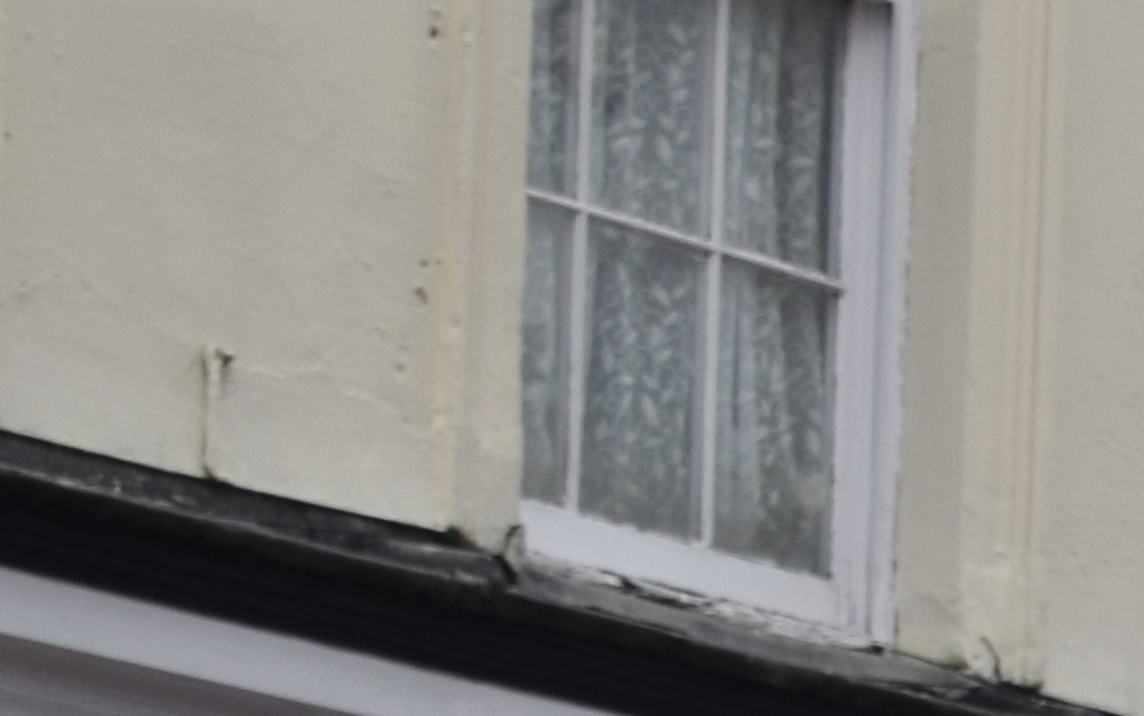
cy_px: 1687
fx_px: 10260
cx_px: 2244
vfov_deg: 3.9
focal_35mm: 329
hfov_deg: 6.2
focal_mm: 32
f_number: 9
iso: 200
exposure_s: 1/320
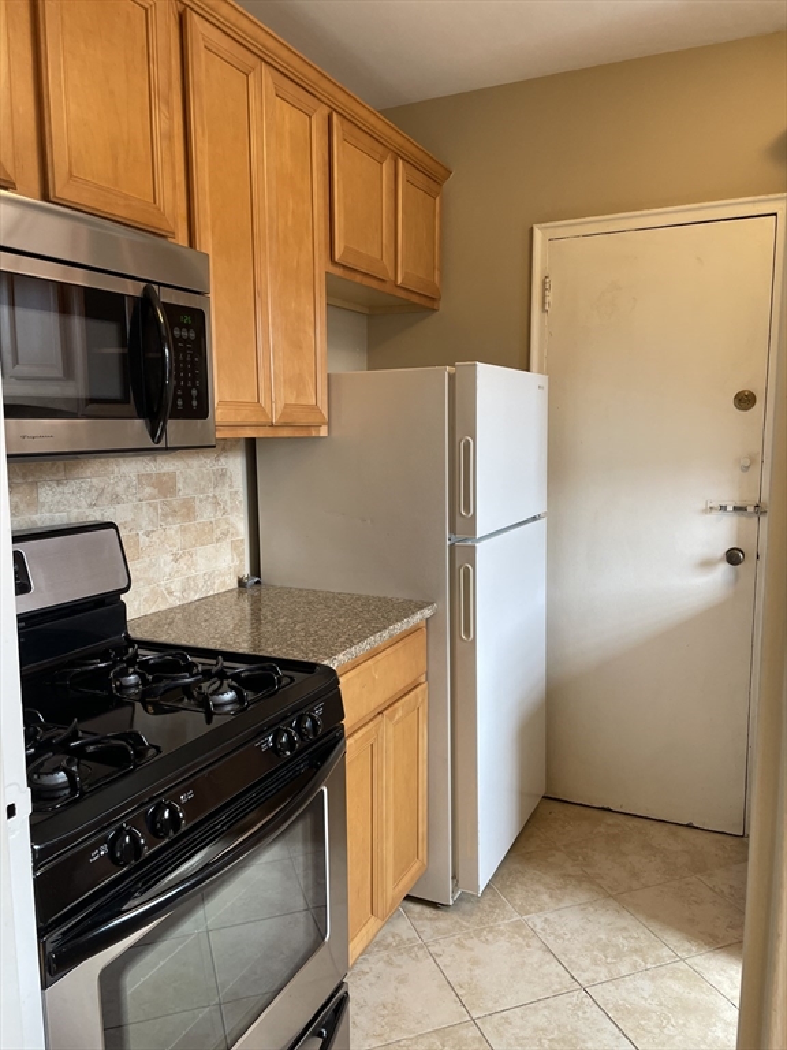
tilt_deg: -6.9
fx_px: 788
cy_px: 525
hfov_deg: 53.1
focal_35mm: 26
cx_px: 394
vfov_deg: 67.3
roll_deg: +0.5
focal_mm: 4.2
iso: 100
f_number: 1.6
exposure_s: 1/120
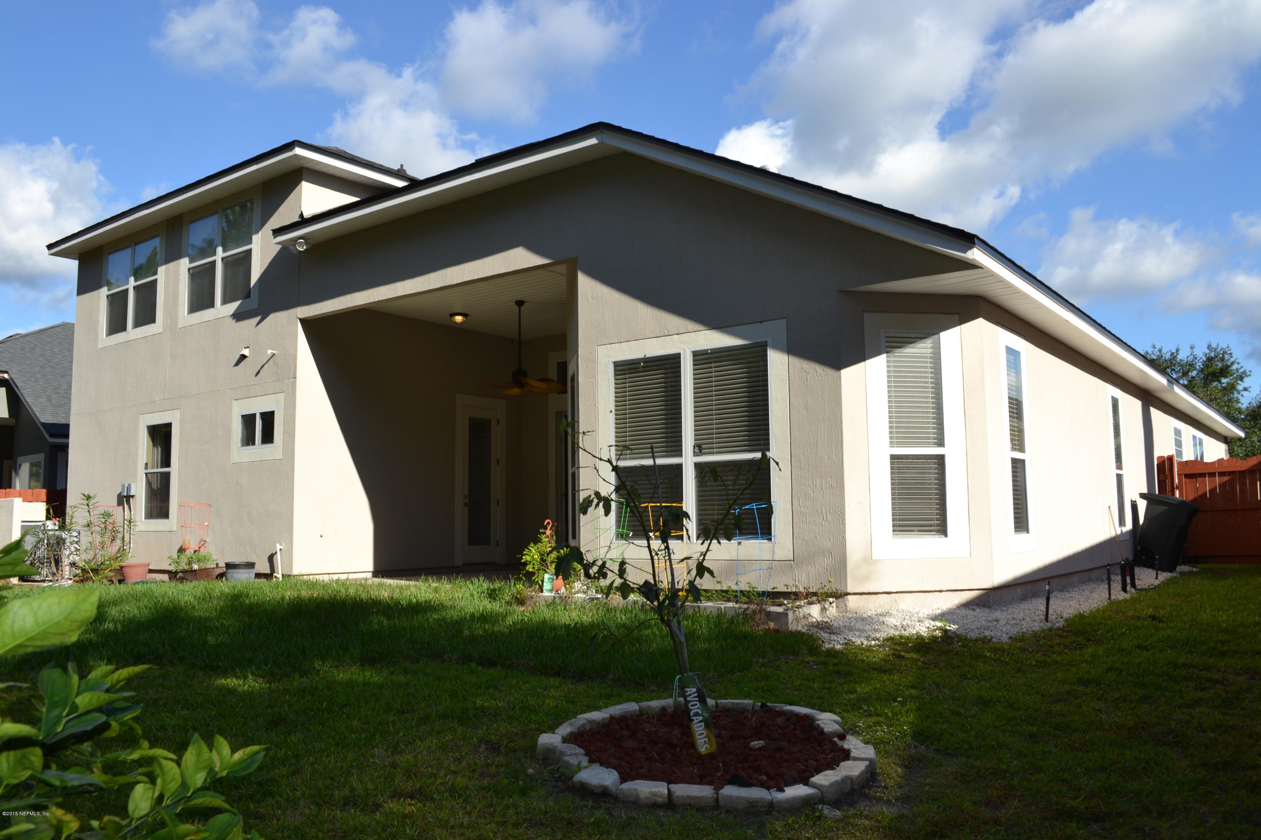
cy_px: 420
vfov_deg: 47.9
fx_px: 946
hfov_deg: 67.4
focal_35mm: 27
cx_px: 630
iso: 100
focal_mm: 18
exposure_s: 1/200
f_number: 8
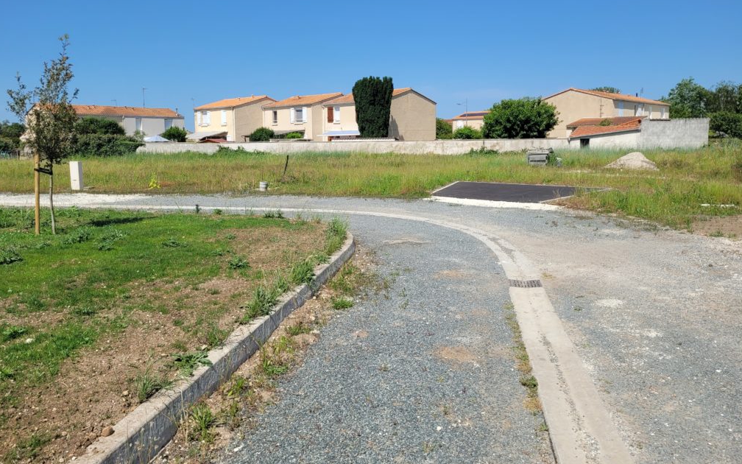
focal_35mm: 28
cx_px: 370
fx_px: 566
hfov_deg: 66.5
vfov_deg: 44.4
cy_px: 194
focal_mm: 5.4
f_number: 1.8
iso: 40
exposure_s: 1/2993
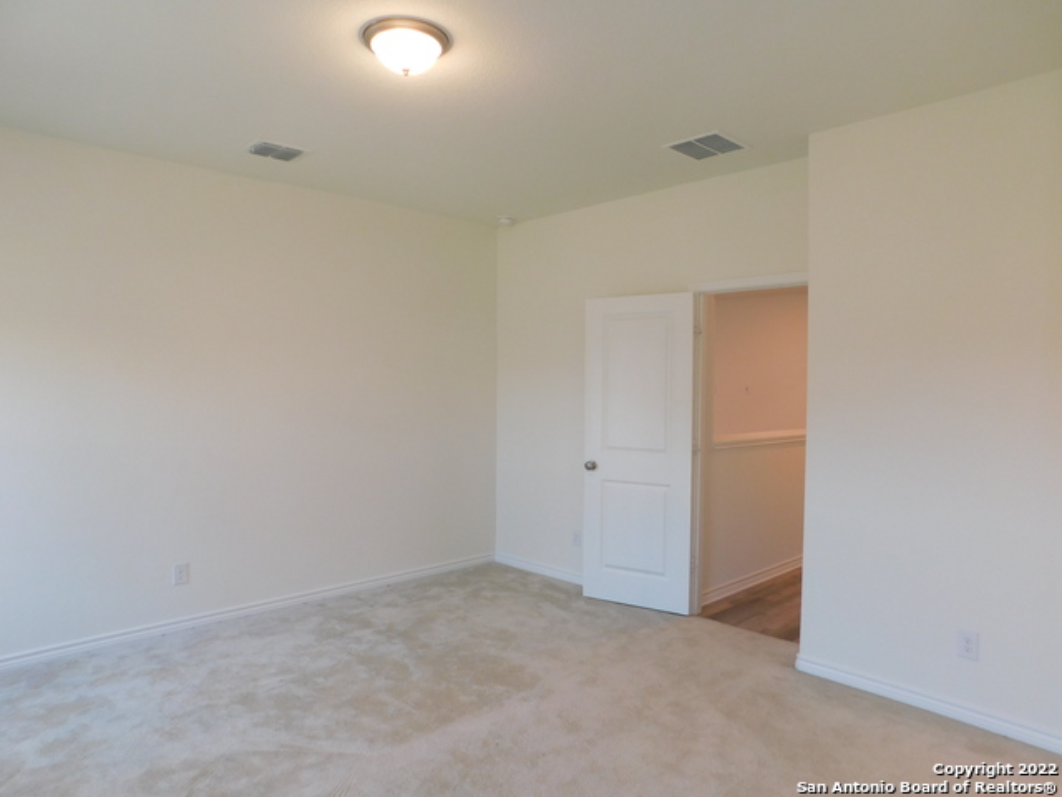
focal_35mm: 23
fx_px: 706
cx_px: 531
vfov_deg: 58.9
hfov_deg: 73.9
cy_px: 398
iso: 125
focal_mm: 4
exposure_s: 1/40
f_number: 3
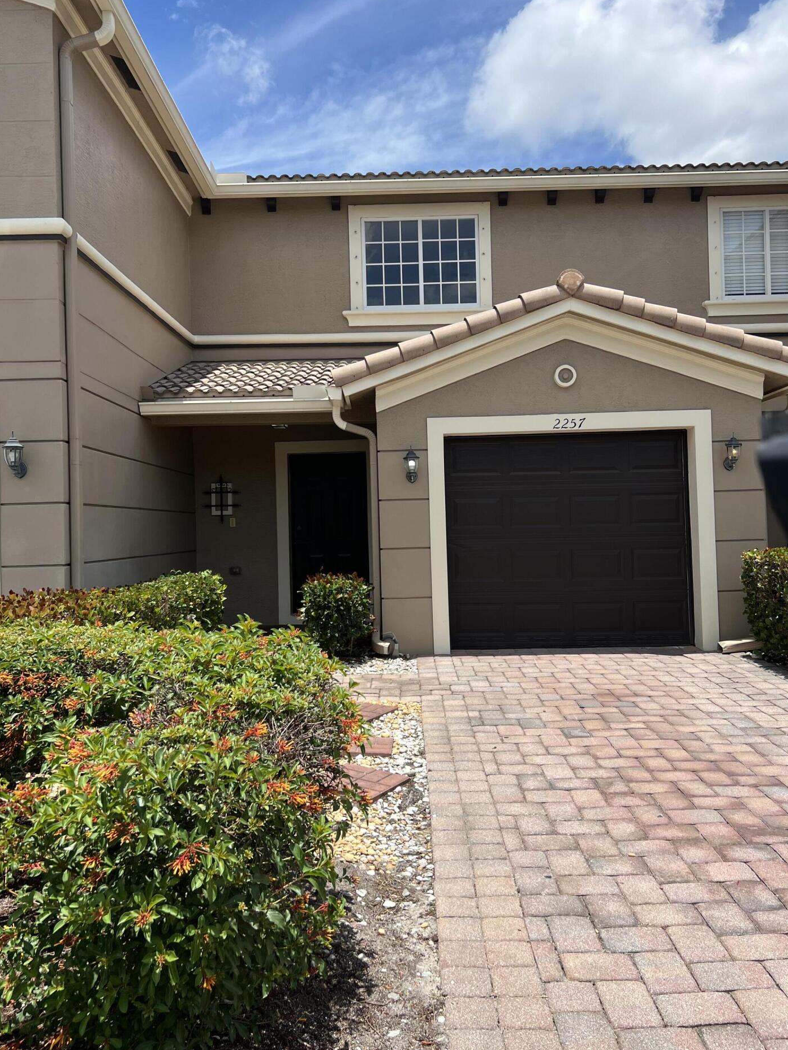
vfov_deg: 63.4
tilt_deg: +2.1
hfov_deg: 49.7
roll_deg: +1.7
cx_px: 404
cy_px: 508
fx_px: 850
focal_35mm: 28
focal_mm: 5.7
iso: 50
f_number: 1.5
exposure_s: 1/4630
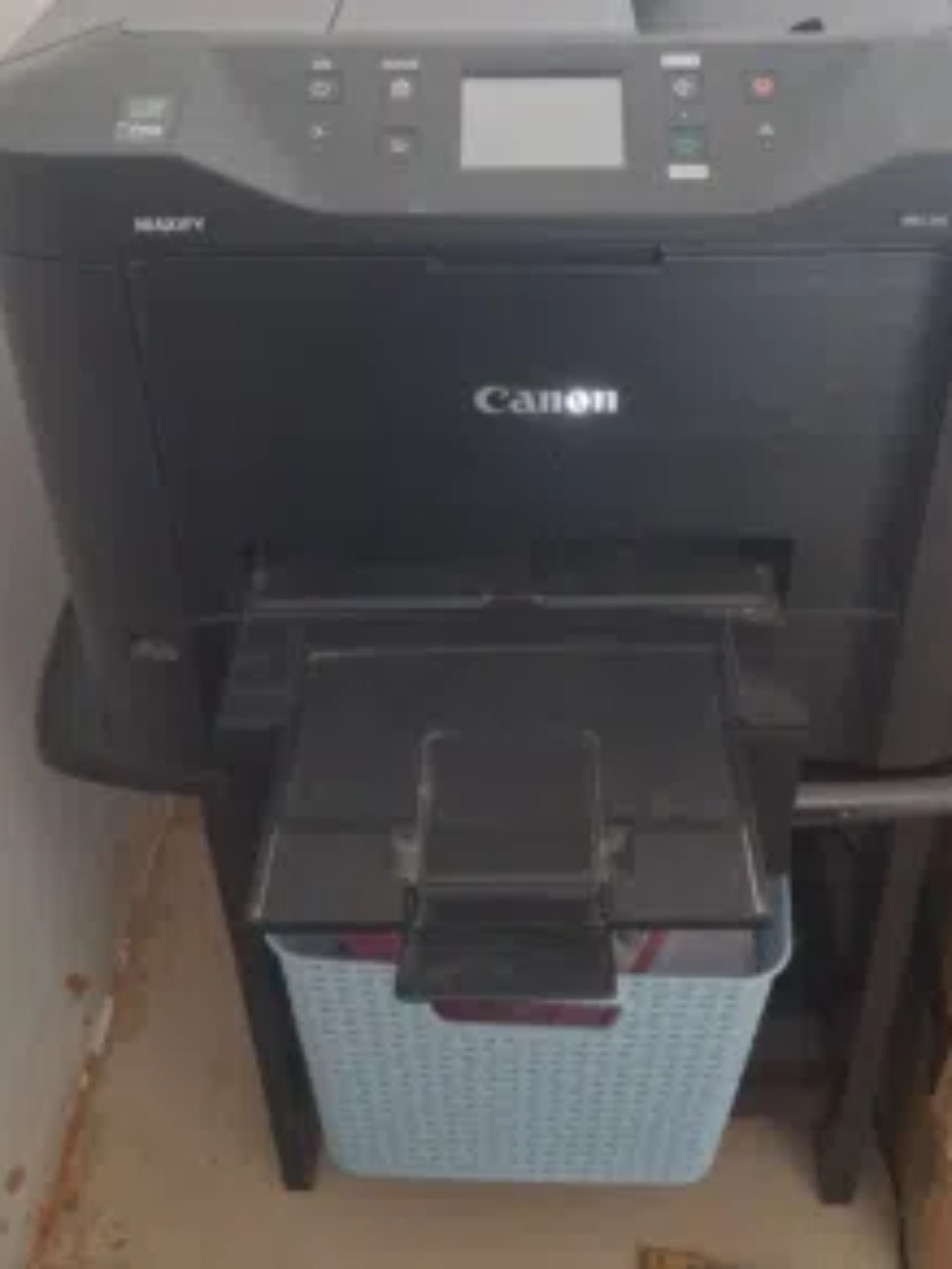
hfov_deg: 38.6
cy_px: 435
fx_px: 1357
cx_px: 539
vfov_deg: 49.4
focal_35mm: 37
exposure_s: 1/50
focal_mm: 4
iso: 320
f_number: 1.8
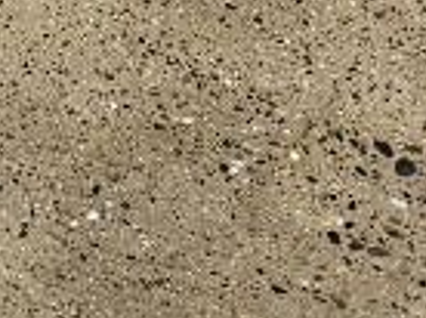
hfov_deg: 10.8
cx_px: -441
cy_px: -540
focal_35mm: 167
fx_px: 2052
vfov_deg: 7.9
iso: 250
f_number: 1.8
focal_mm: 5.4
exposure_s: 1/120
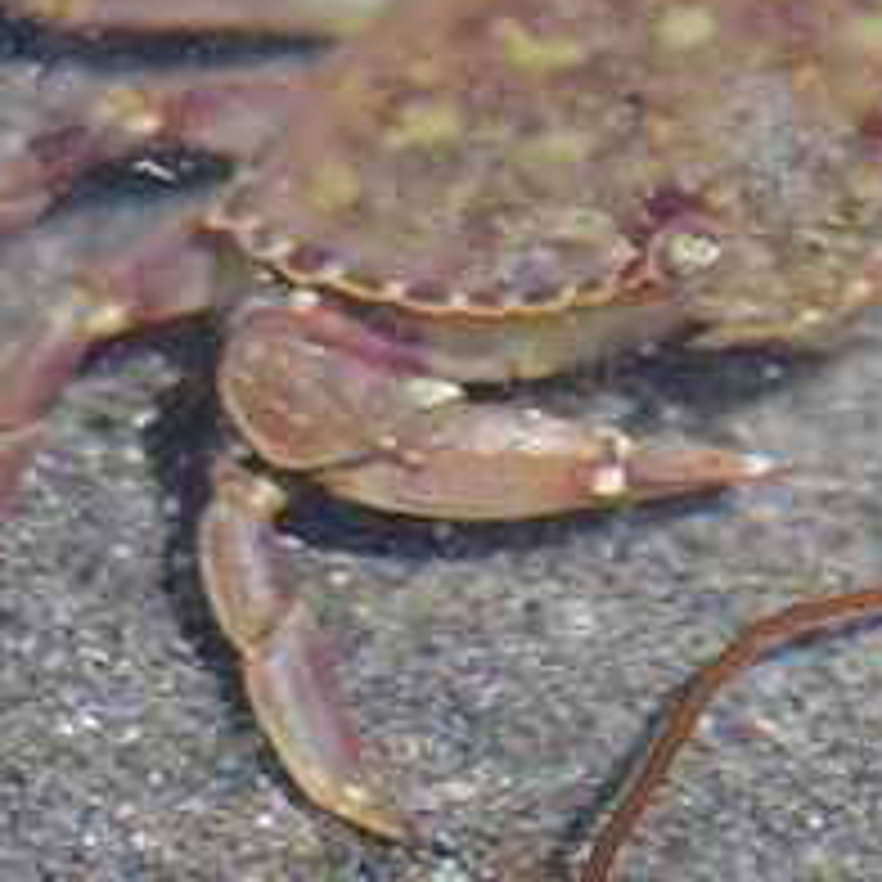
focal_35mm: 1132
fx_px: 32632
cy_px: 234
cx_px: 1017
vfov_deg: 1.5
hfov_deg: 1.5
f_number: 5.6
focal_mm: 300
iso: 500
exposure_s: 1/1000
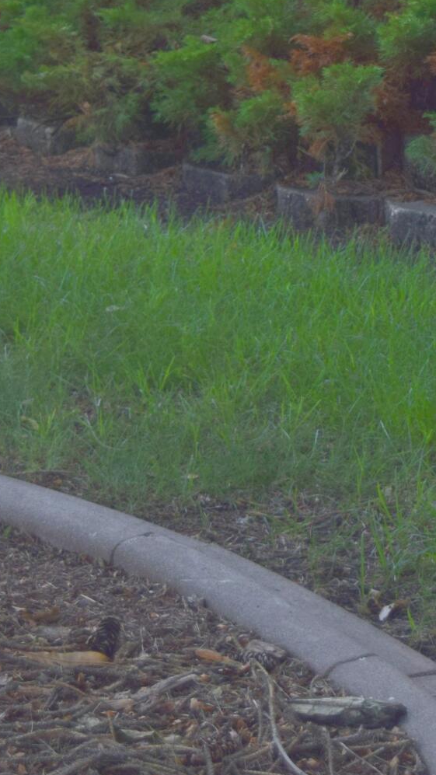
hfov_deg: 8.1
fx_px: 3012
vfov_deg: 14.5
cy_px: 109
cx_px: 632
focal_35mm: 147
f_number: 4.2
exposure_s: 1/200
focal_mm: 31
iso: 100
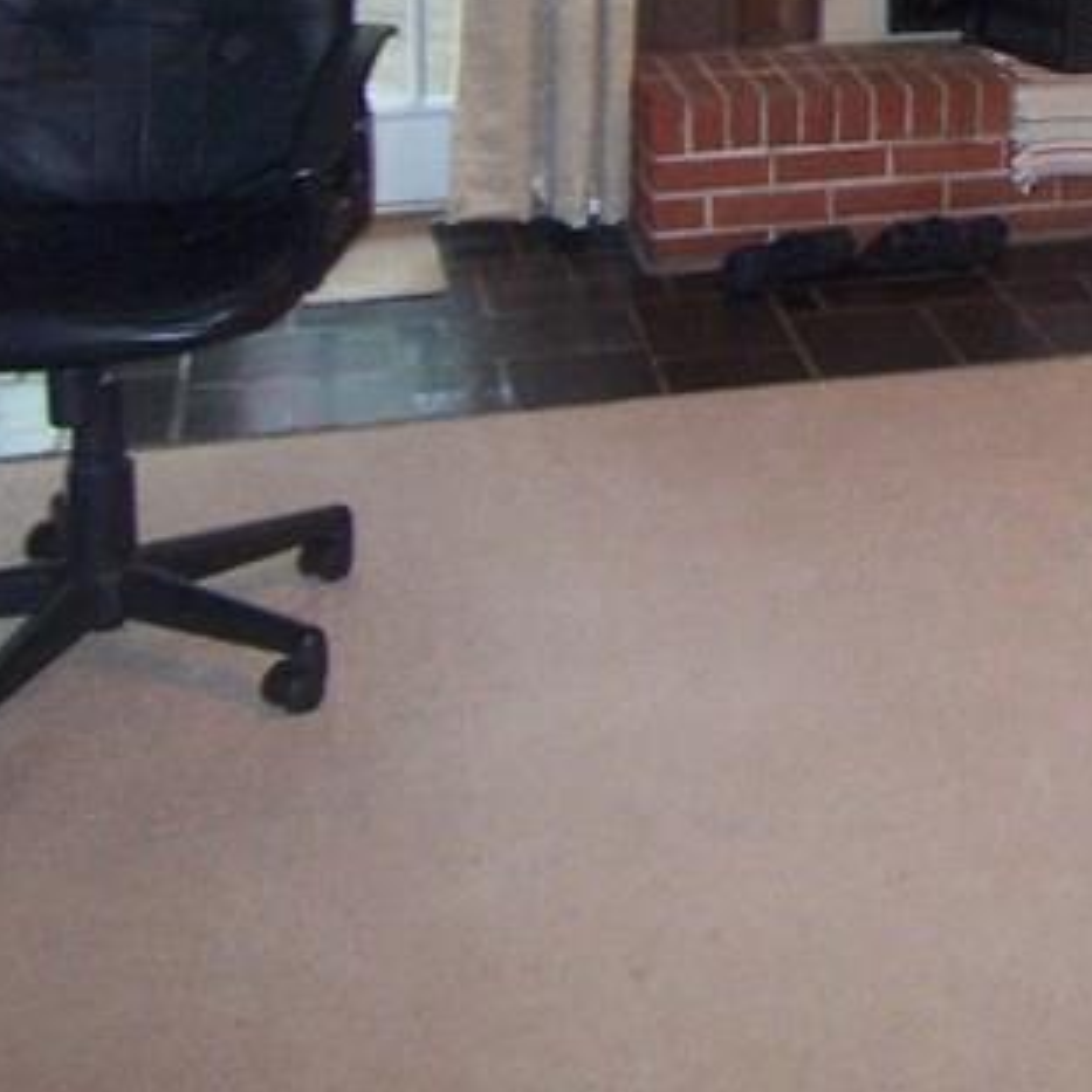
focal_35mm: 67
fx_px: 2391
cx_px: 1162
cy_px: -140
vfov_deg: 23.9
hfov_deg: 24.2
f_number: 2.8
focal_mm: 3.8
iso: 200
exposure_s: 1/30
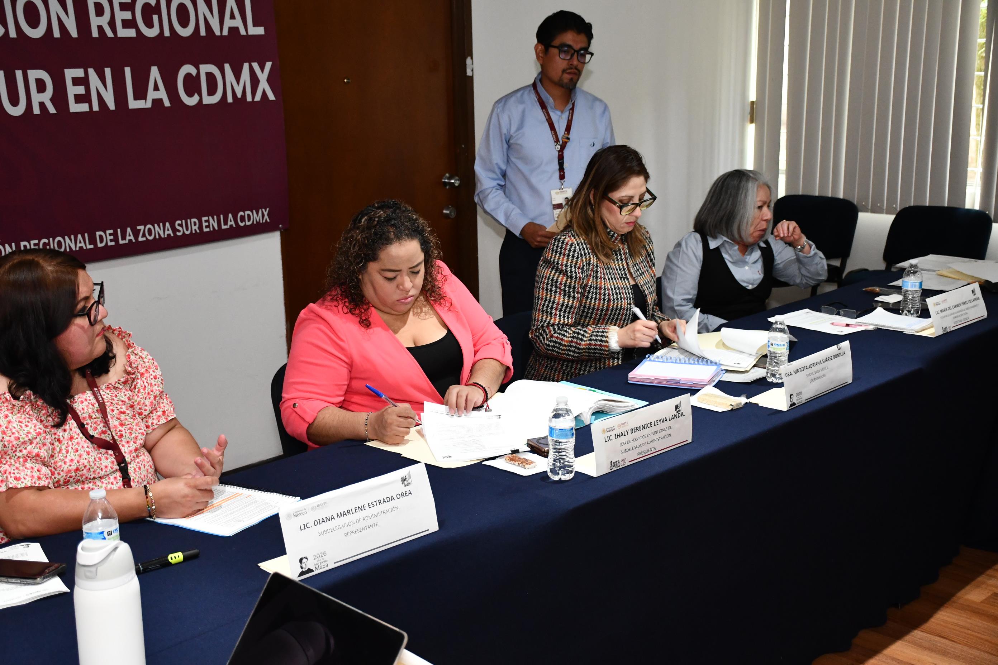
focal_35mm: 48
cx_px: 499
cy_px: 332
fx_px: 1331
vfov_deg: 28.1
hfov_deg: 41.1
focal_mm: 32
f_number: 4
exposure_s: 1/60
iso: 2000
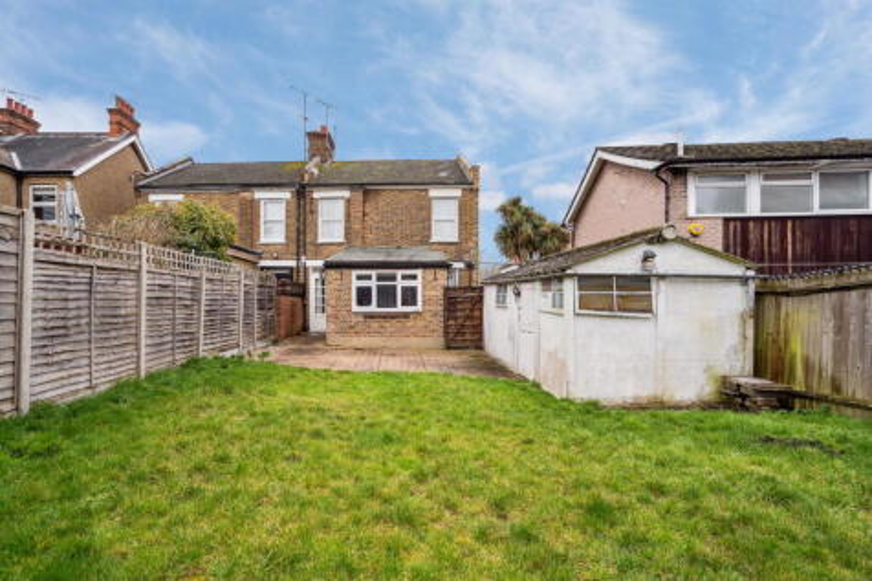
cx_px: 436
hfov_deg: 96.8
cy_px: 290
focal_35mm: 16
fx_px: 387
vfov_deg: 73.7
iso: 320
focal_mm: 16
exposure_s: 1/50
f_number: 4.5
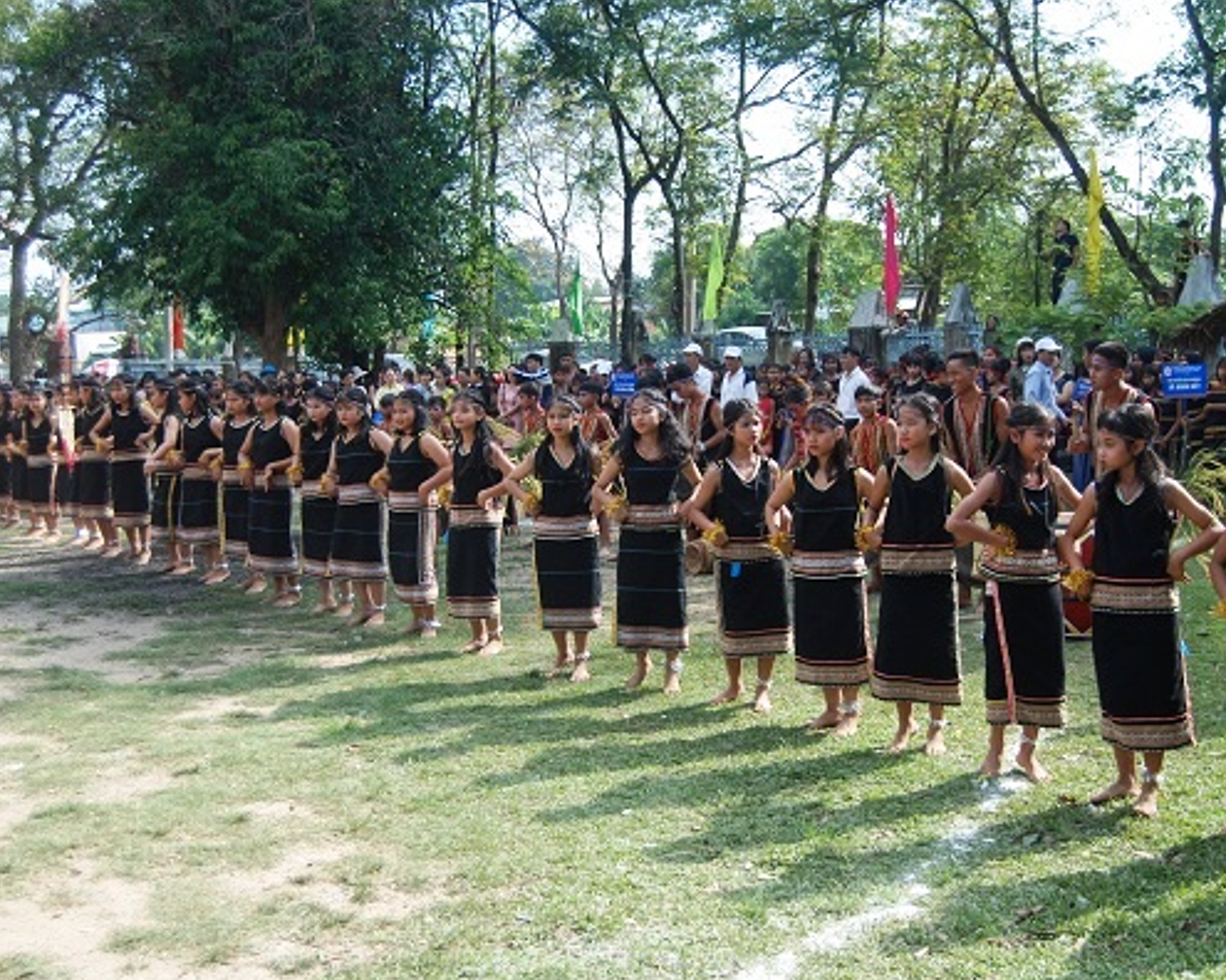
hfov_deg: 44.8
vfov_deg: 36.5
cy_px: 494
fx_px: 1488
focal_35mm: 41
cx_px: 607
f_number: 4
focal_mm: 24
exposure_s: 1/500
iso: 200
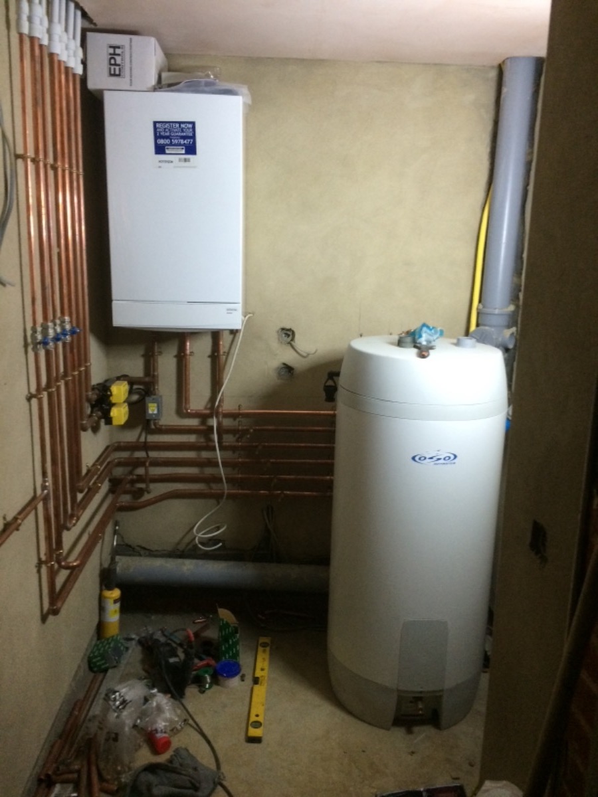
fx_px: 668
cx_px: 299
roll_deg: -1.1
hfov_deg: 48.2
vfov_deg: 61.7
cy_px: 398
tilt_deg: -16.0
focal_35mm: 29
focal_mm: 4.15
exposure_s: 1/30
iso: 160
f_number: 2.2
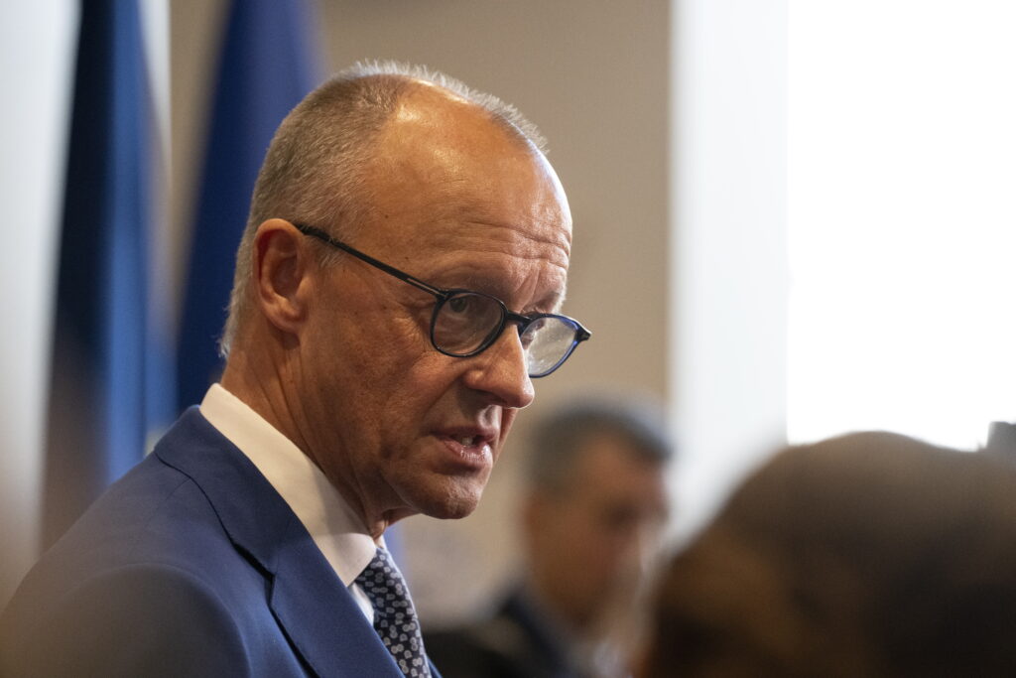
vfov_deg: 6.9
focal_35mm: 200
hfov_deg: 10.3
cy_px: 339
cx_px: 508
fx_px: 5645
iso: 3200
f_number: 4
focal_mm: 200
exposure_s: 1/400
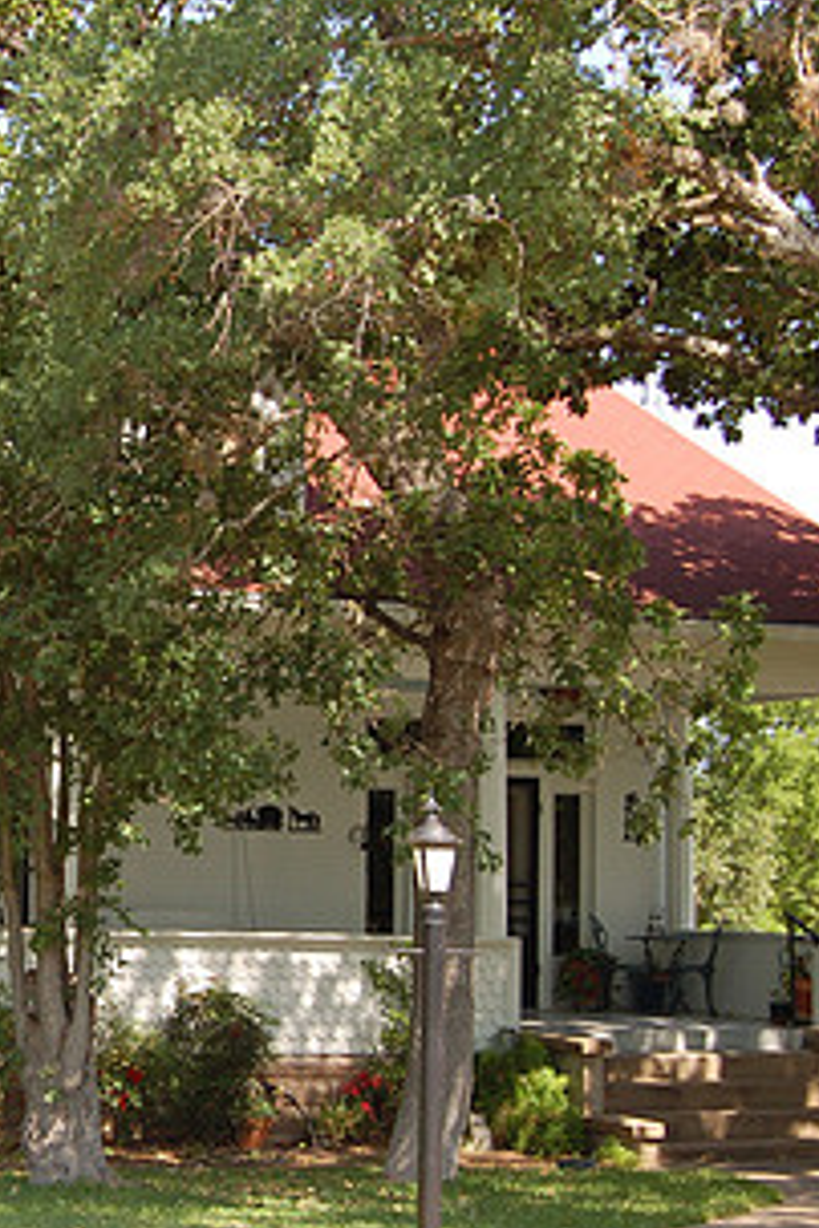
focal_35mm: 89
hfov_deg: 15.0
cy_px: 653
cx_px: -69
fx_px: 3035
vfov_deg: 22.9
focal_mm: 31
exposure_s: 1/200
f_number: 7.1
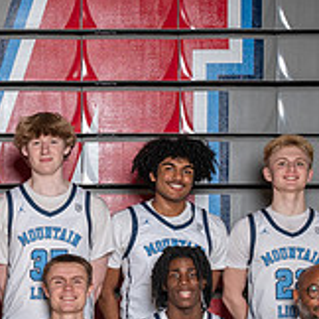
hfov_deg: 15.3
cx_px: -25
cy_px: 279
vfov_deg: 15.5
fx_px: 1157
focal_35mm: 111
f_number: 8
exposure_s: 1/200
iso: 200
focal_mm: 24
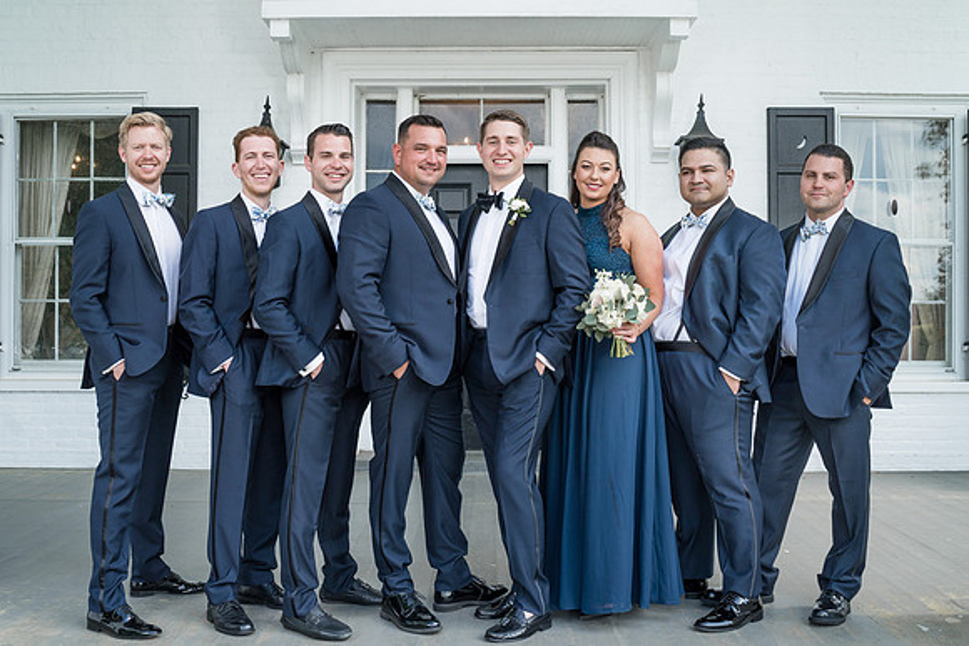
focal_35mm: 38
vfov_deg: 35.4
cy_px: 317
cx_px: 492
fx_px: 1012
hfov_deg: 51.2
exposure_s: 1/250
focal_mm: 35
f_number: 6.3
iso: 100
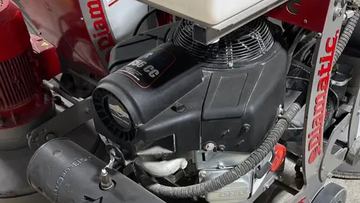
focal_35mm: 46
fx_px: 439
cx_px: 200
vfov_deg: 25.8
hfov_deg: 44.5
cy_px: 144
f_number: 1.6
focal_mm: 5.1
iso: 80
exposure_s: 1/60
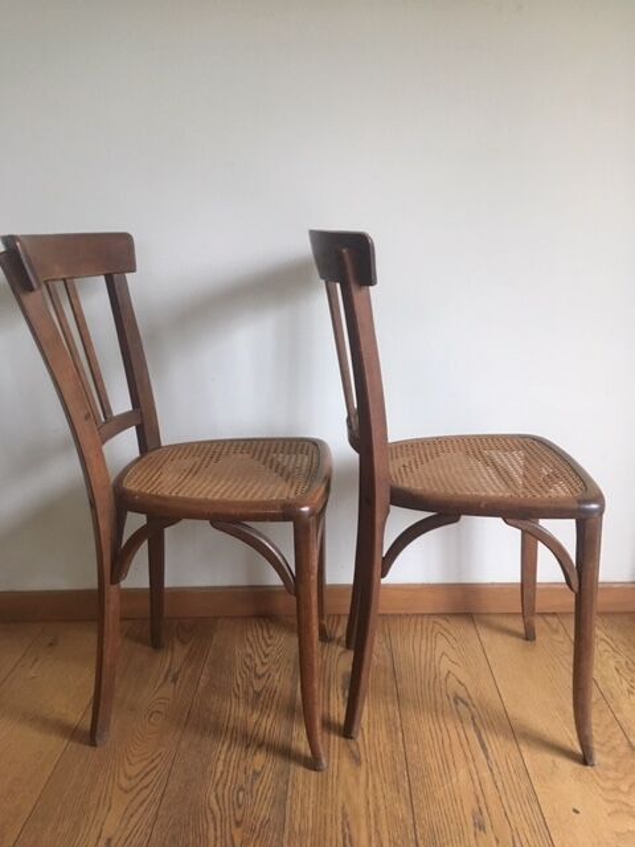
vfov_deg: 61.7
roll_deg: +0.8
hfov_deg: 48.2
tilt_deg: -14.4
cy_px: 424
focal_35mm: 29
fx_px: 709
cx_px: 318
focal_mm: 4.15
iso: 250
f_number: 2.2
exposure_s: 1/33
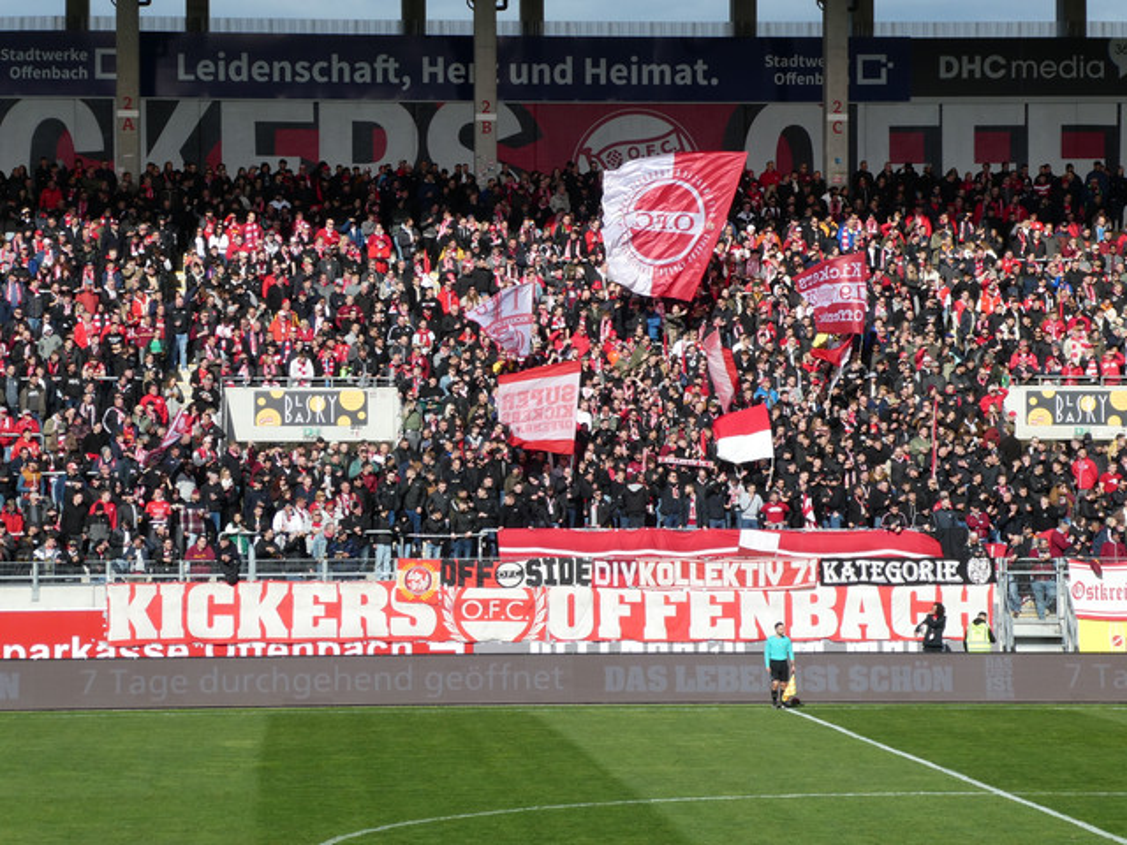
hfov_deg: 15.9
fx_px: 4037
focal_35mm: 124
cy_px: 422
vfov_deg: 12.0
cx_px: 564
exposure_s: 1/500
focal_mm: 22.3
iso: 80
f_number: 5.2
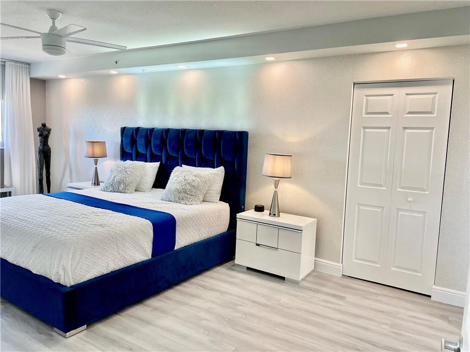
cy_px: 176
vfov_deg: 53.1
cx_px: 235
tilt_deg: -6.1
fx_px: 353
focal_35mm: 26
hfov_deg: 67.3
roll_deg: -1.9
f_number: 1.6
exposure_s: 1/120
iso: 100
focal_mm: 4.2
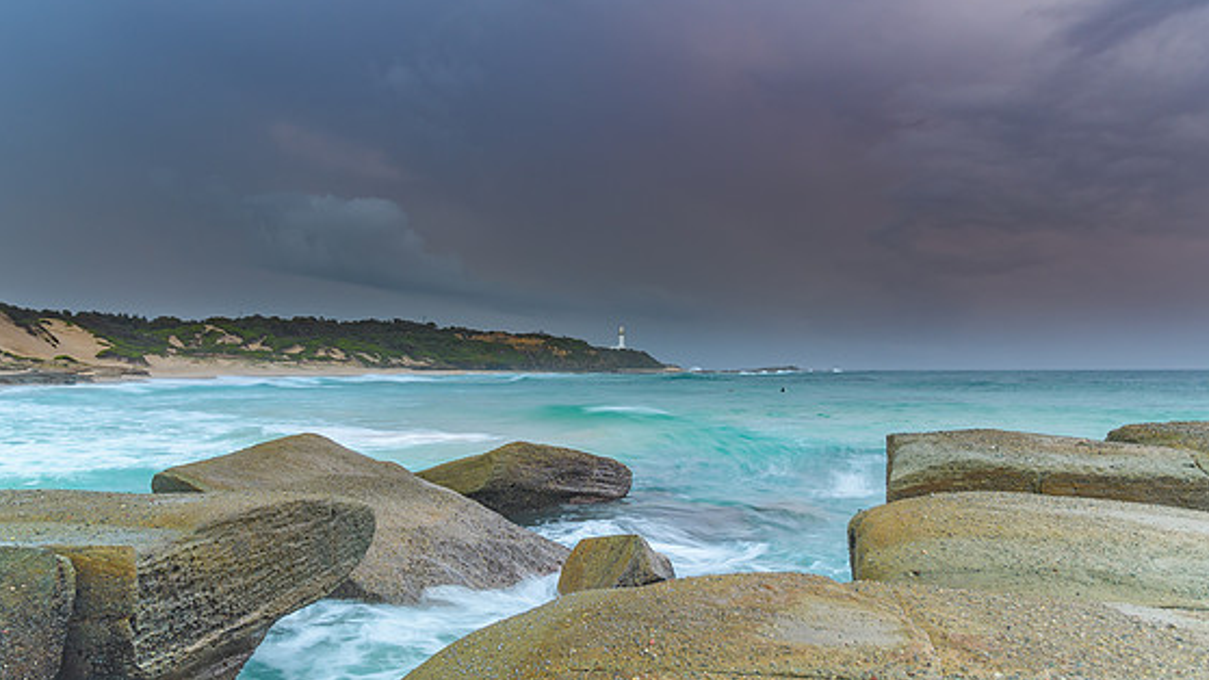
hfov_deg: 69.8
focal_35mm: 27
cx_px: 583
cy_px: 328
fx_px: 866
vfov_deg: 42.9
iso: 100
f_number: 4
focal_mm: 16
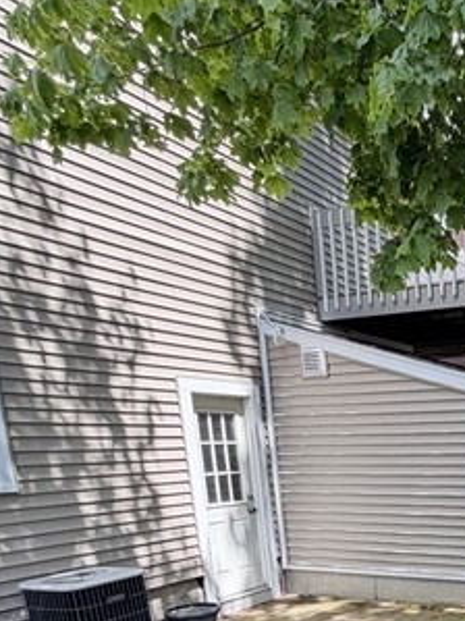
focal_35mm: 36
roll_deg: +1.3
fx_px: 645
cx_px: 527
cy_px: 594
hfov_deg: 33.7
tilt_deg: -12.6
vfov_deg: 45.0
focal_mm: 2.22
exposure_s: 1/222
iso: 50
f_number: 2.2
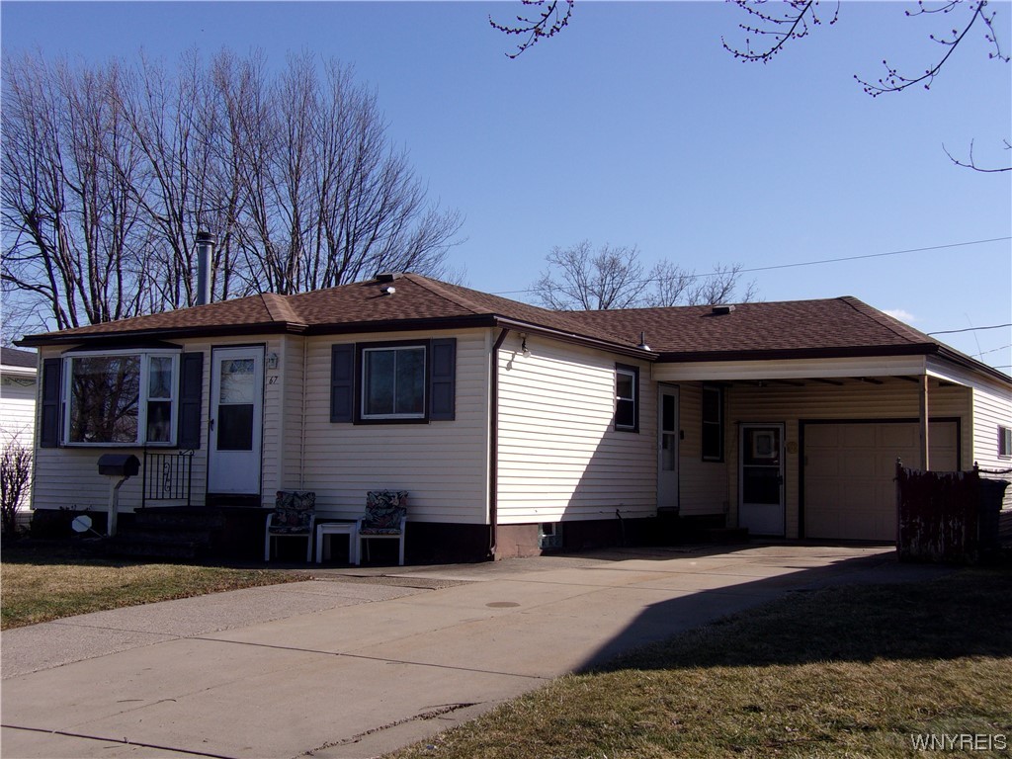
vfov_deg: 34.3
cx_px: 506
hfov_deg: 44.8
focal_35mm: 42
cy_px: 380
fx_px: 1228
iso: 80
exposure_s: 1/85
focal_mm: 7.6
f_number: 13.1
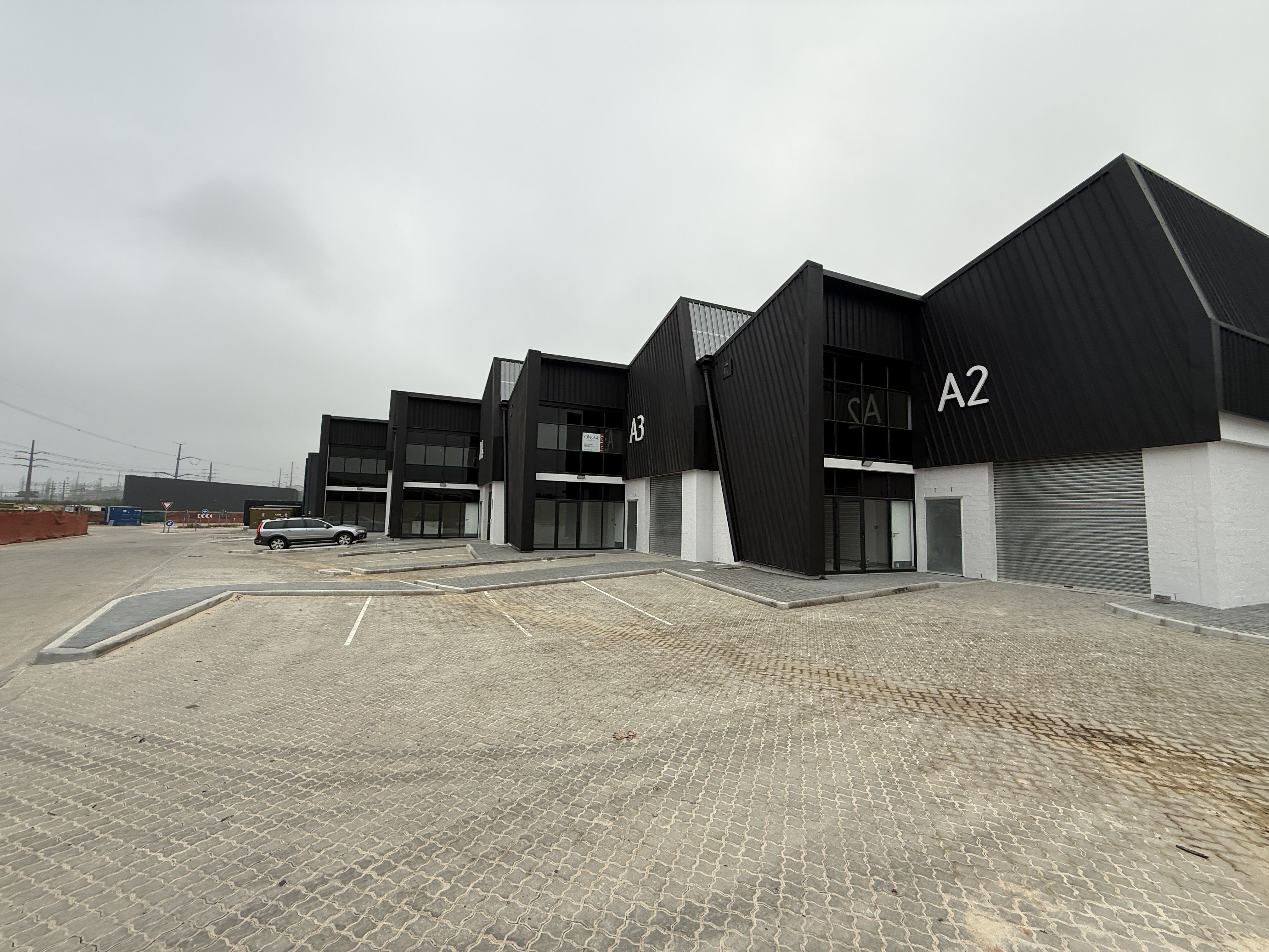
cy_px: 476
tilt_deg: +6.0
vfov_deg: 85.7
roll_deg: -2.5
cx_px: 634
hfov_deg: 102.1
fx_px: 513
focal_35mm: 14
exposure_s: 1/602
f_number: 2.2
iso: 50
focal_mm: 2.22
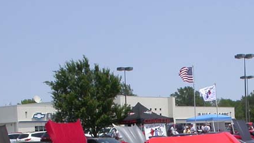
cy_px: 192
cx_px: 208
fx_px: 653
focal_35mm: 97
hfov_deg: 21.7
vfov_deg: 12.1
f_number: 7.5
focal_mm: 7.85
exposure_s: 1/429
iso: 100
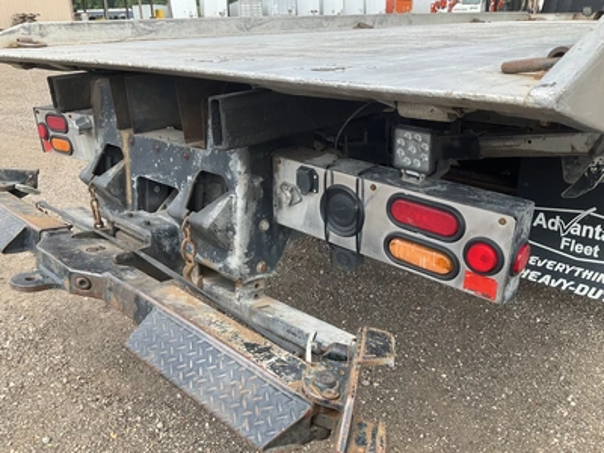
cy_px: 226
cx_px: 302
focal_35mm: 29
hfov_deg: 61.7
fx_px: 506
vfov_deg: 48.2
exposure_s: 1/450
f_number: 1.8
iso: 25
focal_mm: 3
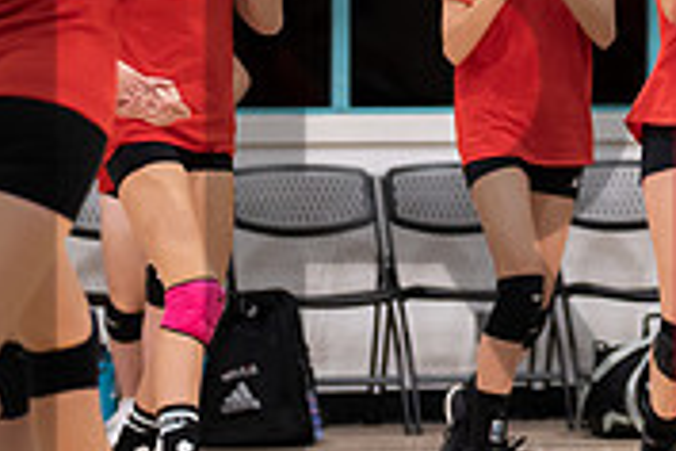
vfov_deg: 5.1
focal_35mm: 266
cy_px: -121
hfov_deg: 7.7
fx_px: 4994
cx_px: 769
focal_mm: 50
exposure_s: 1/1600
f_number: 1.2
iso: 800
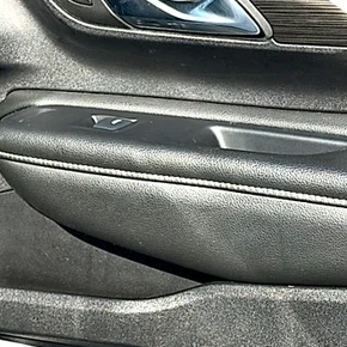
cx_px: 248
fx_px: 1282
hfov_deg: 15.4
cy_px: 138
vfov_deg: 15.4
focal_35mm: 113
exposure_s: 1/1110
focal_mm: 6.86
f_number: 1.78
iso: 64
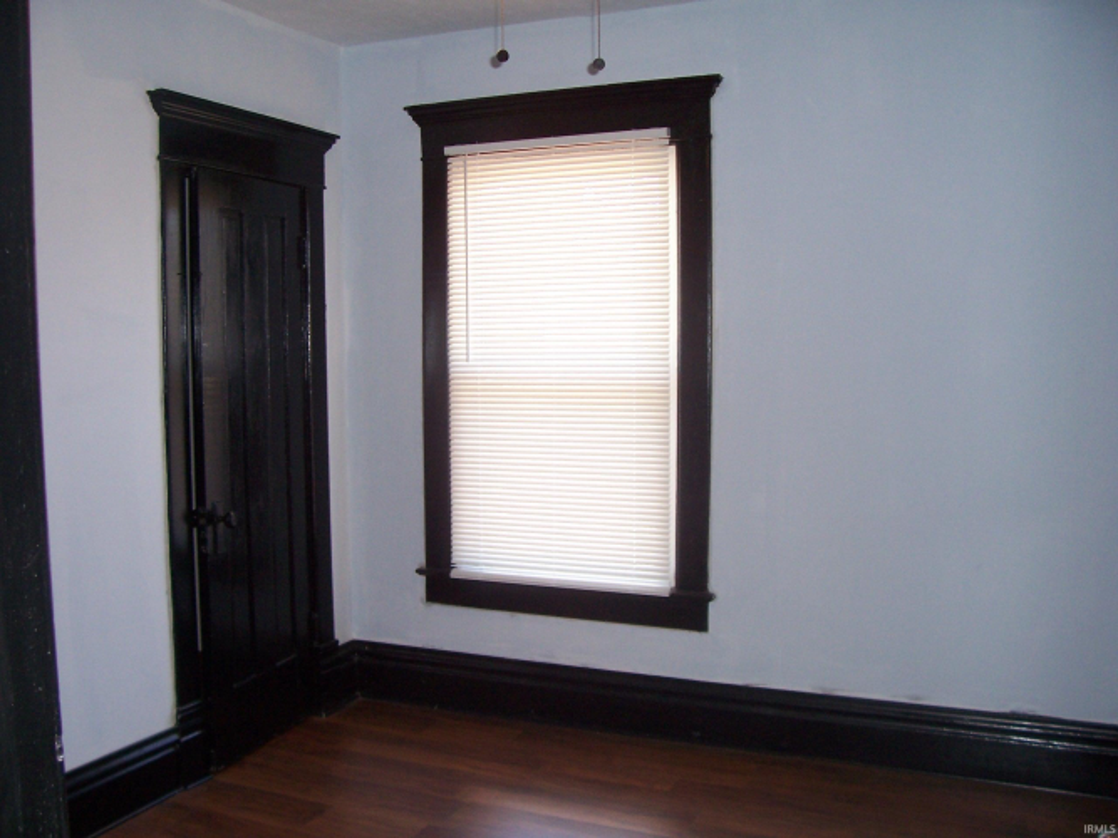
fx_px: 1098
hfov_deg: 54.0
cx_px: 559
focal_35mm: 34
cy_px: 419
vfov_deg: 41.8
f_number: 2.7
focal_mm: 5.6
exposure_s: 1/60
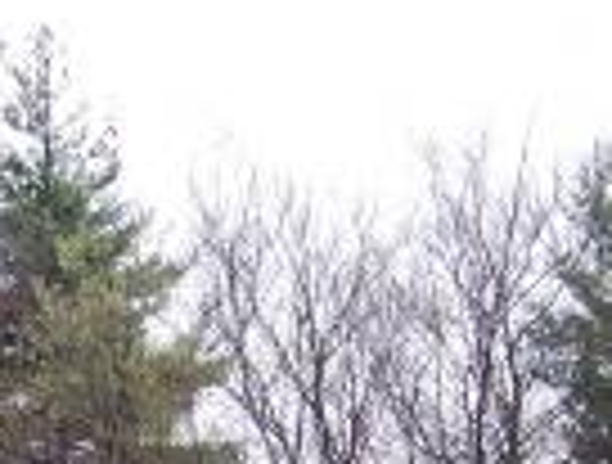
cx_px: 63
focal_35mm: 153
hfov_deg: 12.8
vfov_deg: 9.3
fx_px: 2715
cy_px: 820
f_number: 2.8
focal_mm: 5.85
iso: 64
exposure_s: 1/640
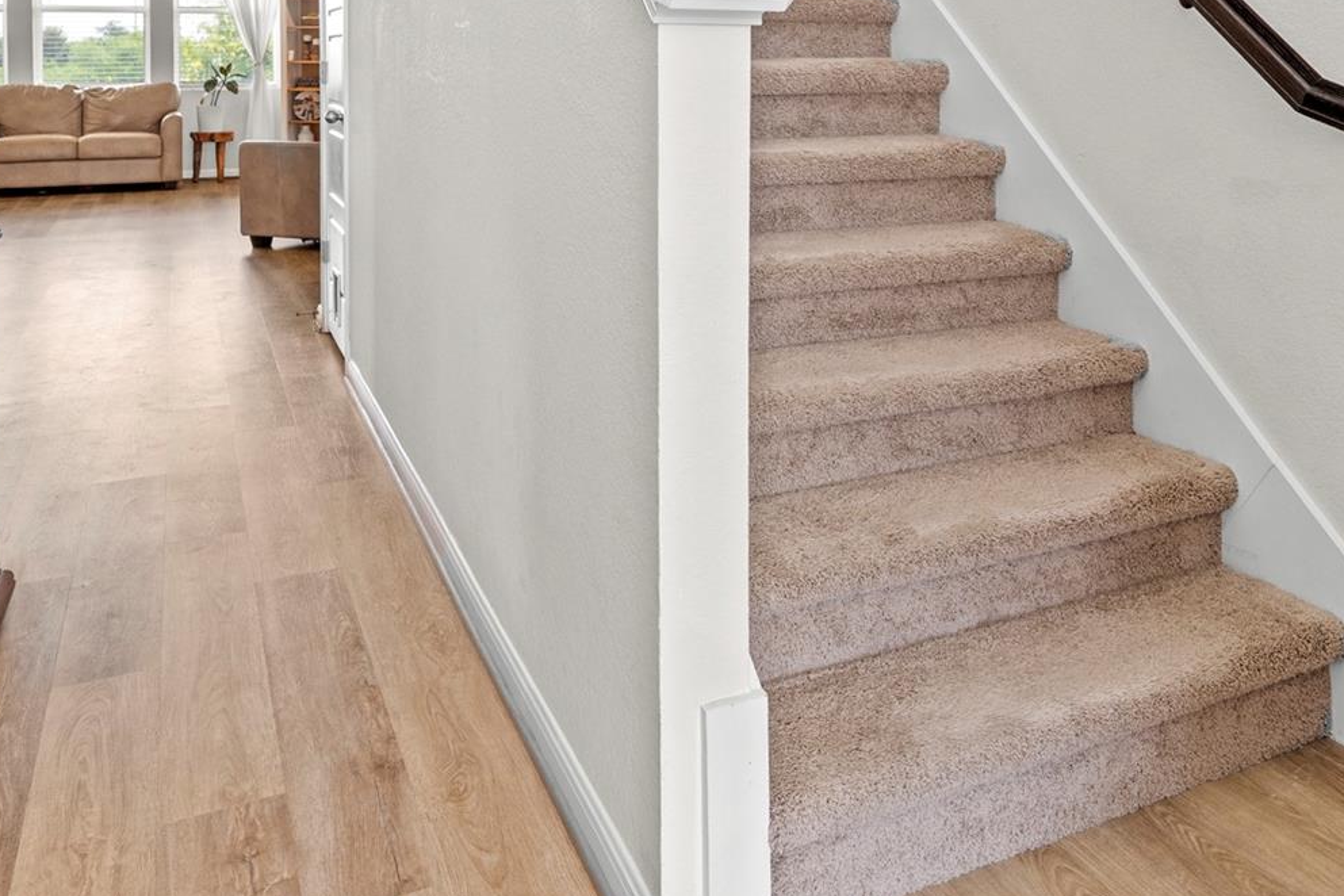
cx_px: 870
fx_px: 1232
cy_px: 40
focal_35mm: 33
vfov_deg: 36.7
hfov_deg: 56.3
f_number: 10
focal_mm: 16
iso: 250
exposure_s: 1/1.25
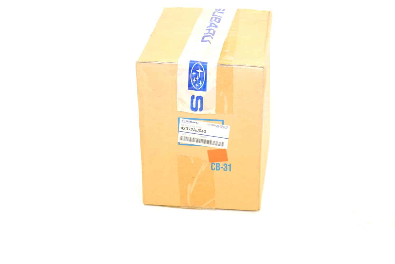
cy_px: 132
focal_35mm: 69
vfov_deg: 19.8
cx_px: 198
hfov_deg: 29.2
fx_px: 758
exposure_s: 1/125
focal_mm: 46
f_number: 5.6
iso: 400
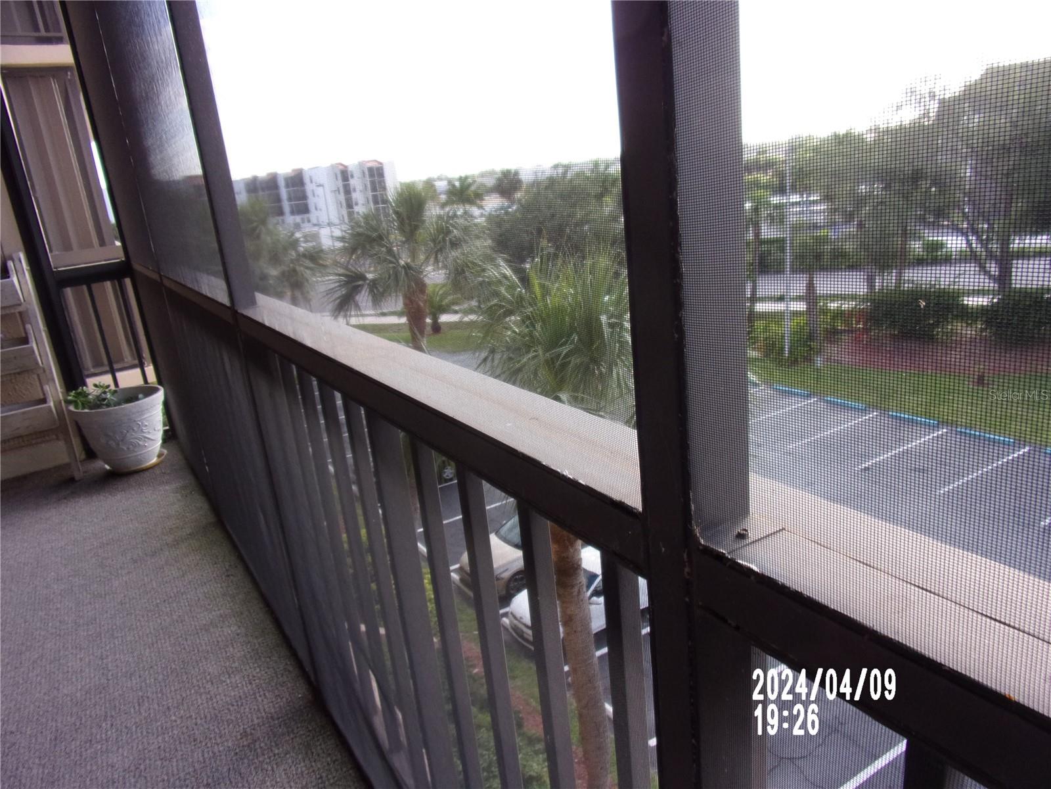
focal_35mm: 24
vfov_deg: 56.8
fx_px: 729
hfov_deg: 71.6
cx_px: 526
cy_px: 394
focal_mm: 4.3
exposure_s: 1/140
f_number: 3.3
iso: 80
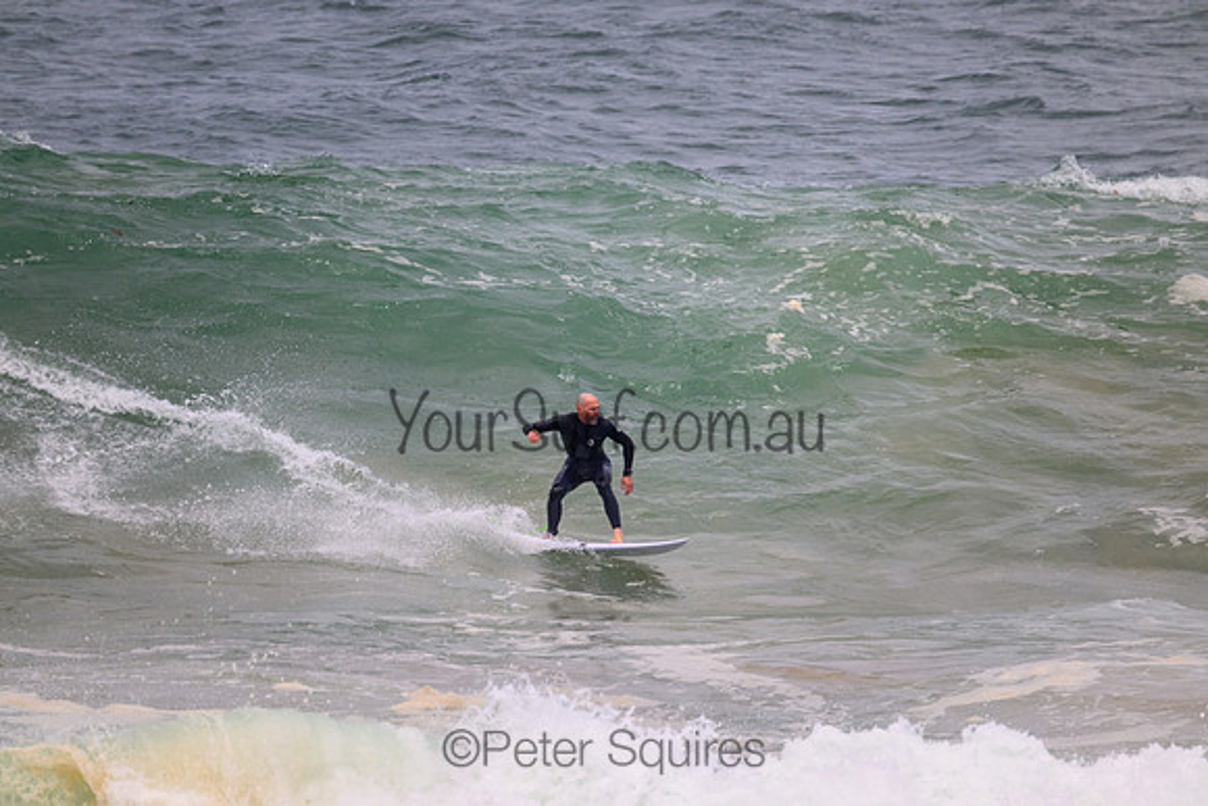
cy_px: 403
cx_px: 604
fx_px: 26849
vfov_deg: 1.7
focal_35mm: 800
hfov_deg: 2.6
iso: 1100
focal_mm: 800
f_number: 11
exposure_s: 1/2000
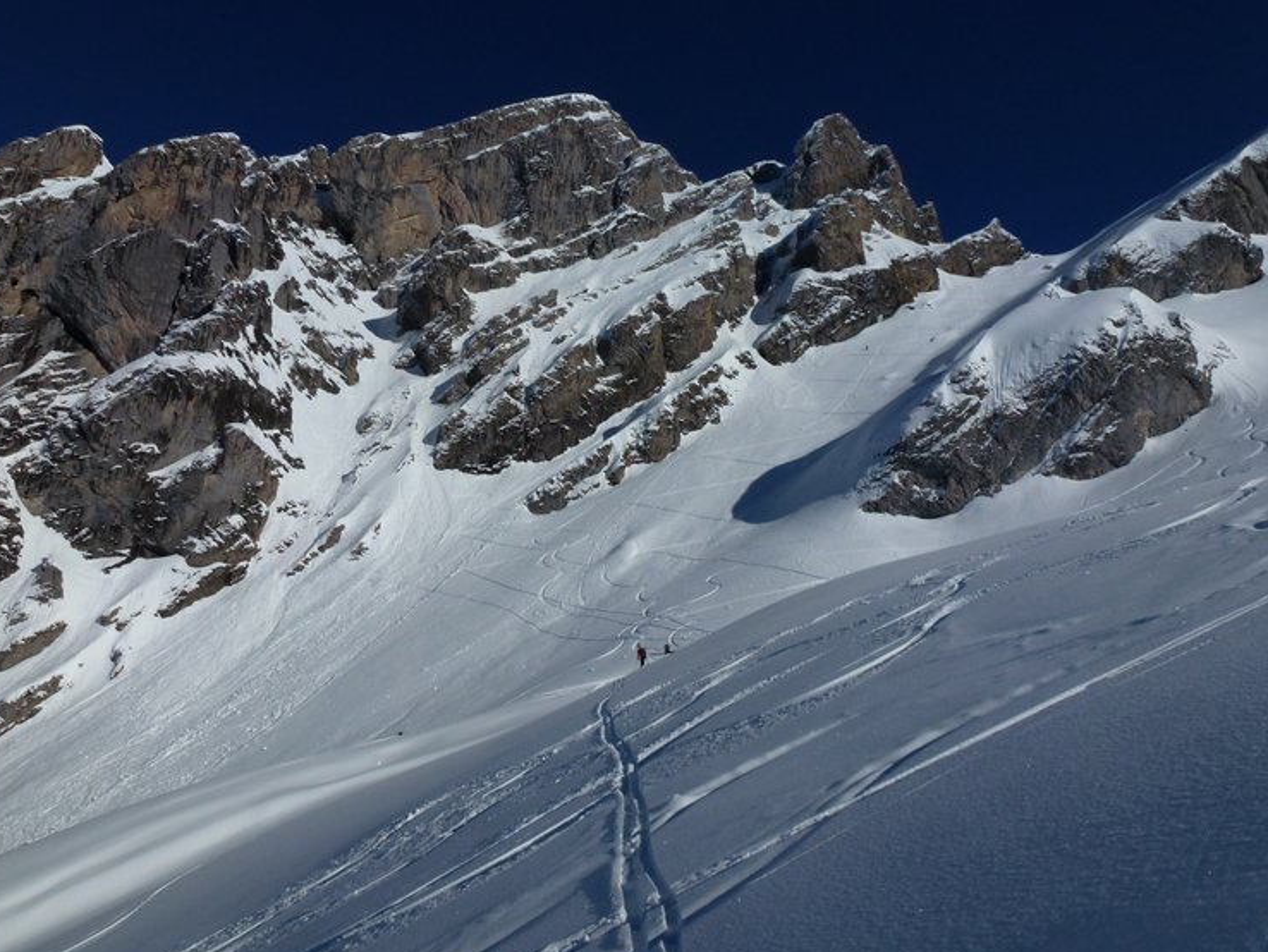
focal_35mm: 26
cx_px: 610
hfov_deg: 67.3
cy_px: 488
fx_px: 953
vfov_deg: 53.1
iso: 100
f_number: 5.6
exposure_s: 1/2000
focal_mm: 4.3
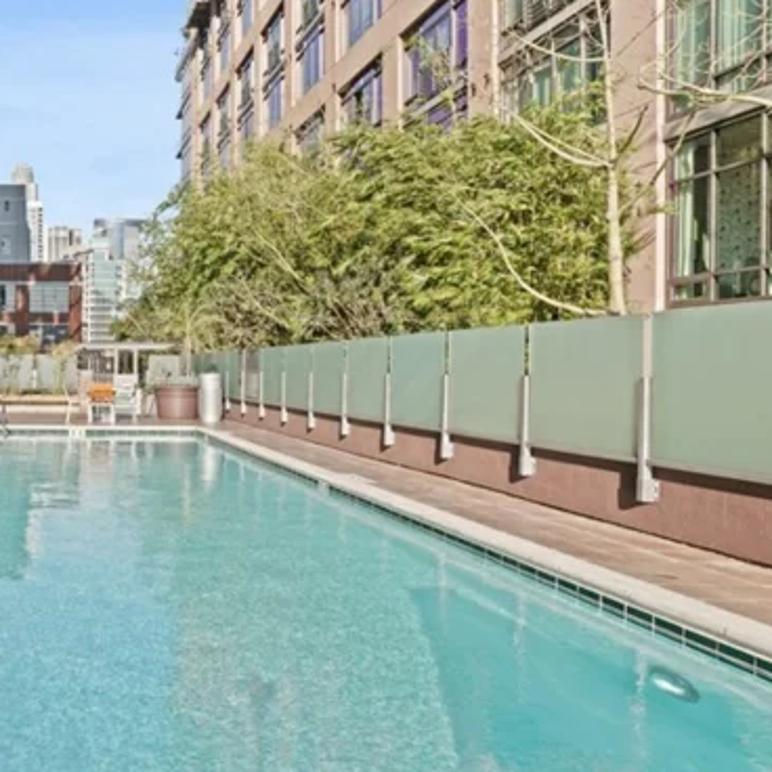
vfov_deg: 49.7
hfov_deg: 44.5
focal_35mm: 33
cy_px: 346
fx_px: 833
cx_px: 53
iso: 400
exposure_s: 1/80
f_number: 8
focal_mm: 17
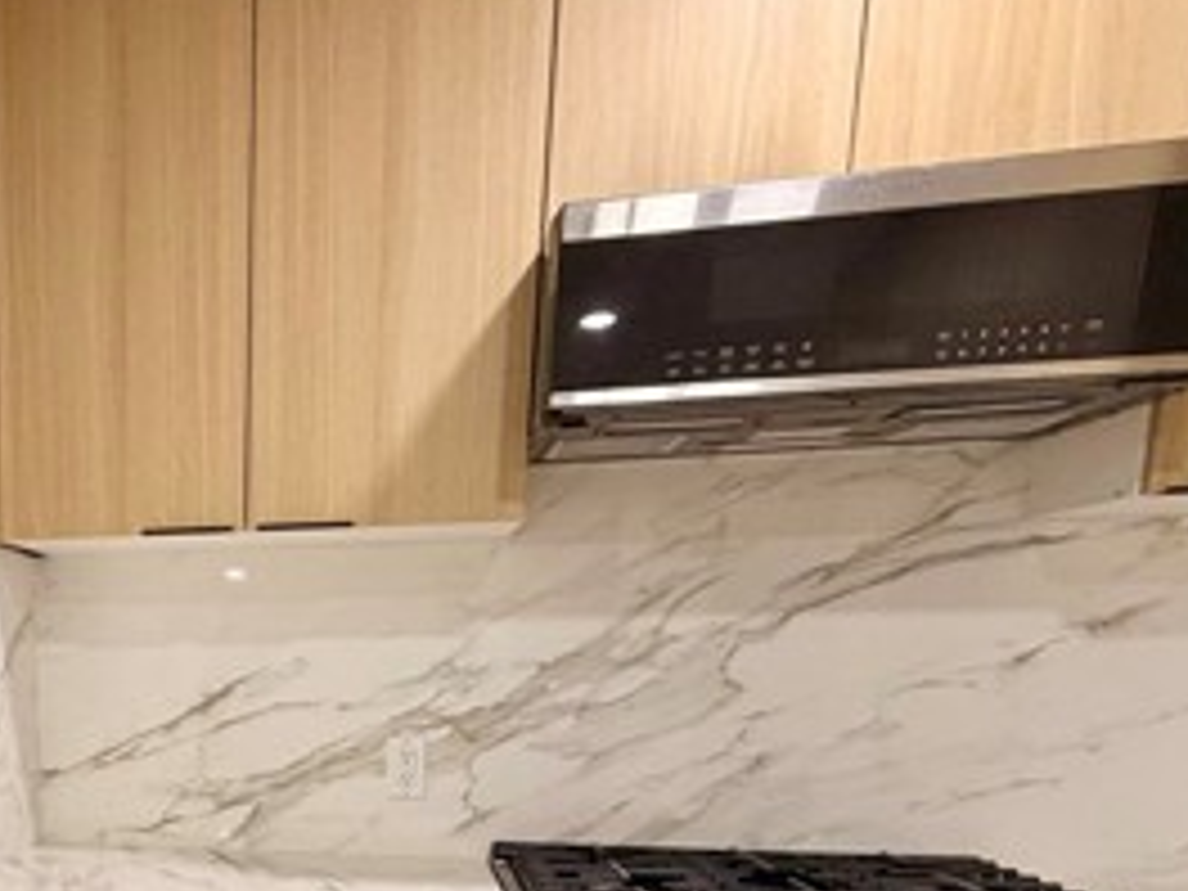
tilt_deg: -9.5
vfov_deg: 37.7
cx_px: 58
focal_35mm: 34
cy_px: 873
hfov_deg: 46.9
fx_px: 1167
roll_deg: +0.5
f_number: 2.2
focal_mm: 2.22
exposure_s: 1/60
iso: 320
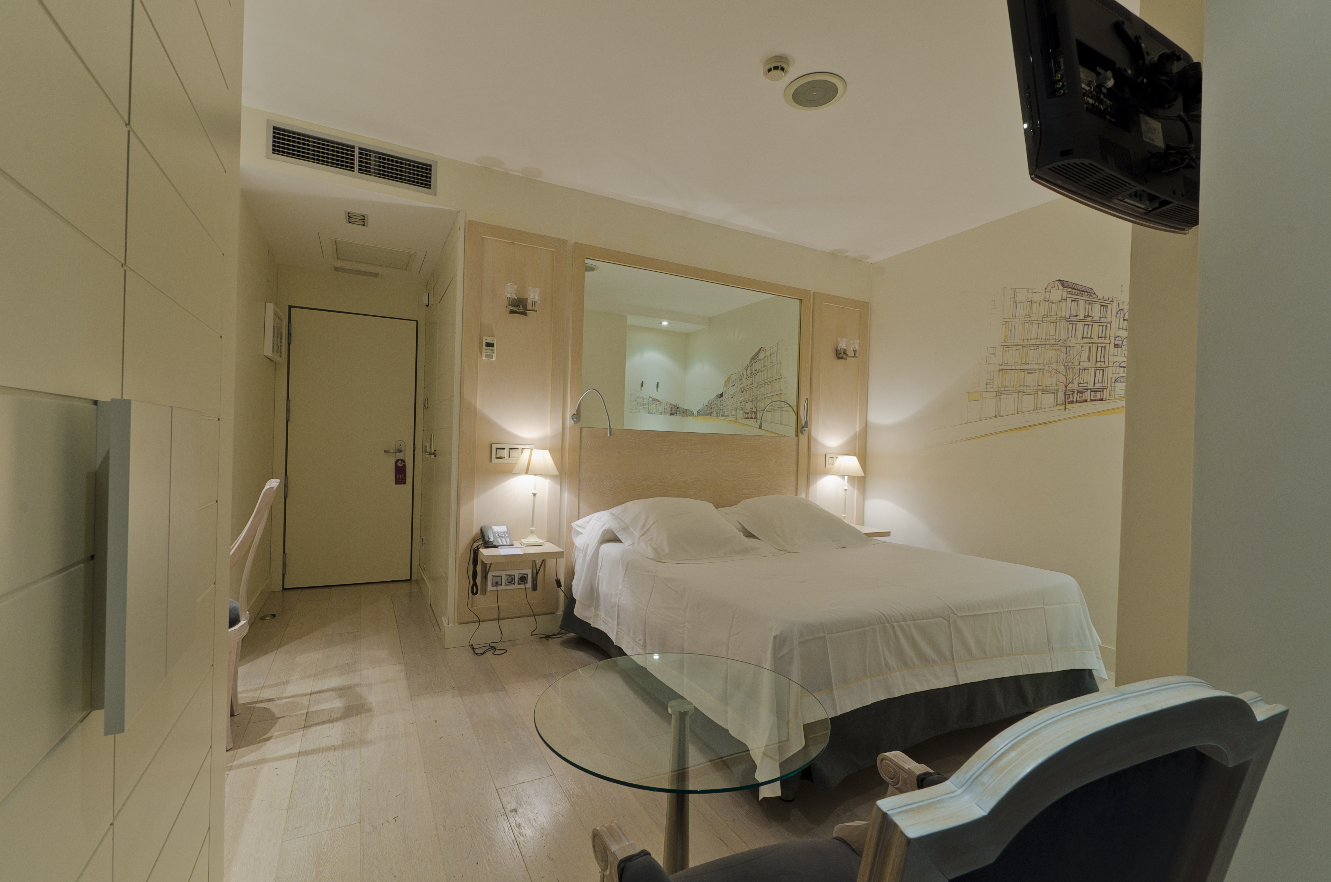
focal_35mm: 15
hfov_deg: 100.5
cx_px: 666
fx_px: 553
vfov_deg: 77.1
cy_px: 441
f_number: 14
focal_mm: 10
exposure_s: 1.3
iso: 100
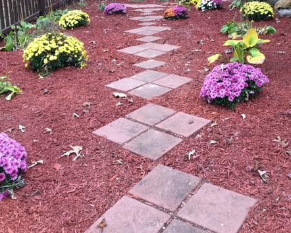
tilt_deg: -17.3
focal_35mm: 41
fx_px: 353
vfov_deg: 36.2
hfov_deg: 44.7
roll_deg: +3.7
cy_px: 86
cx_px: 165
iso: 25
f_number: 2.2
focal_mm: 4.15
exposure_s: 1/120
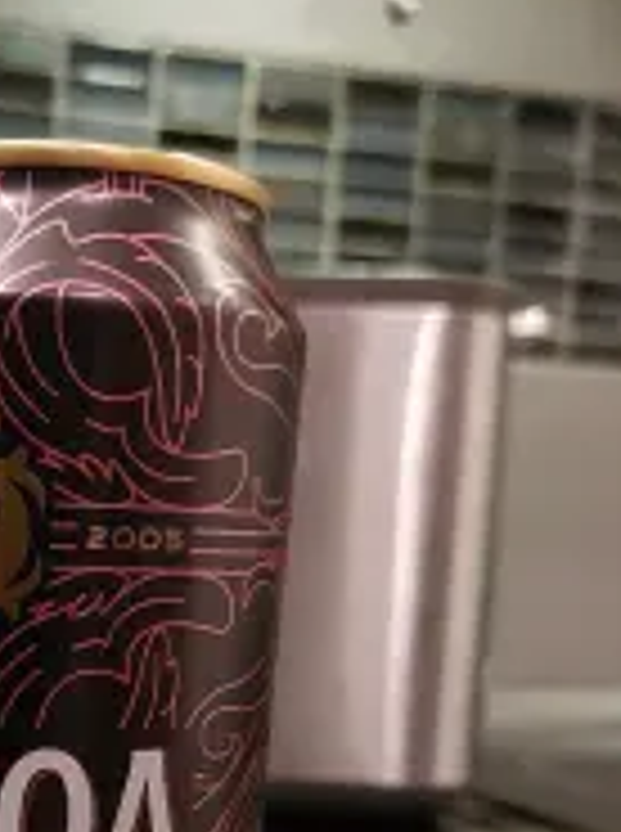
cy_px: 836
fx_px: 1248
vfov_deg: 33.6
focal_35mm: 52
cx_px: -40
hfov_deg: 26.1
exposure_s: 1/25
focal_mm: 5.23
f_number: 1.8
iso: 1000
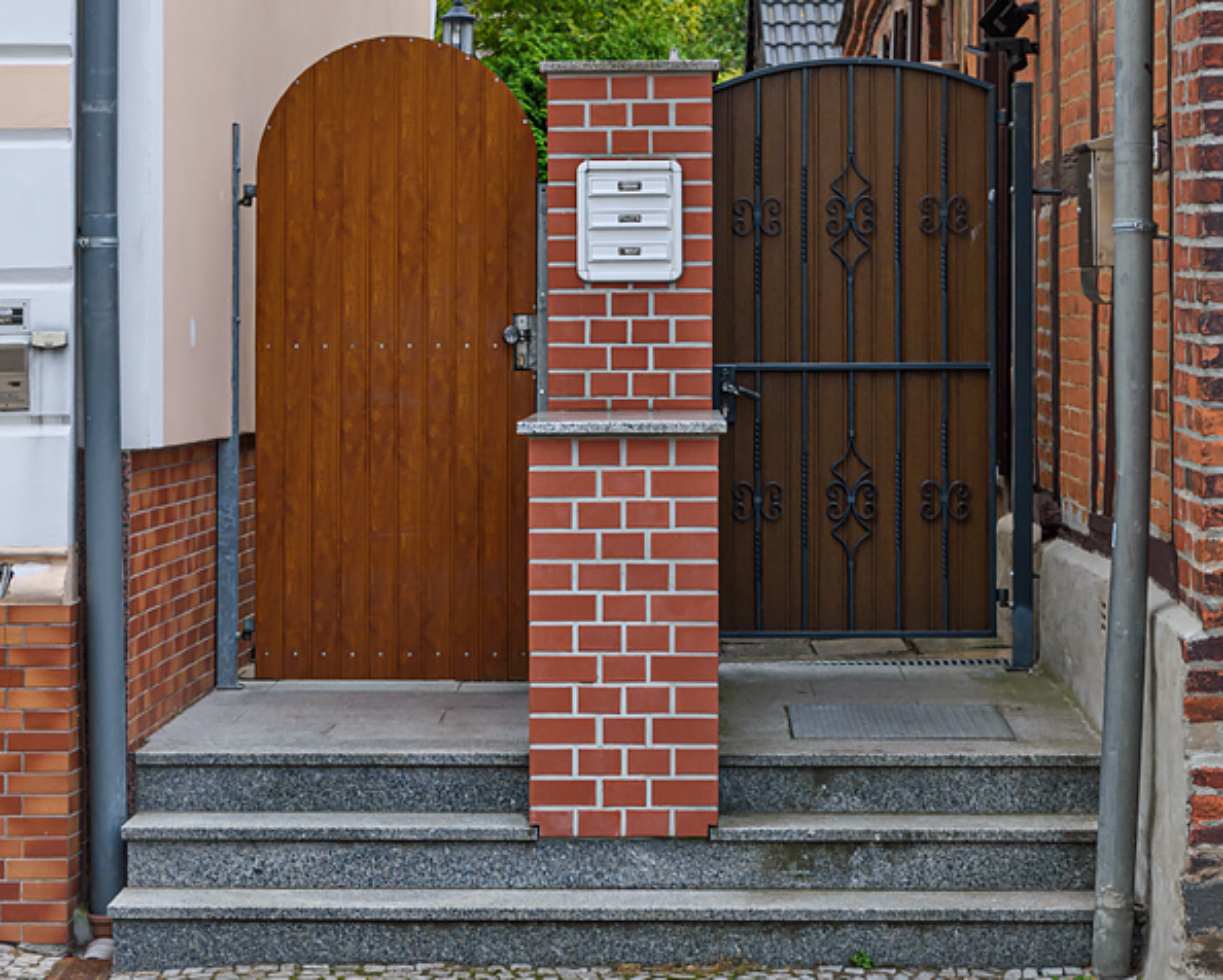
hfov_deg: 23.5
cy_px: 294
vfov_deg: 18.9
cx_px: 607
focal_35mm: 81
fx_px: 2934
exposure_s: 1/320
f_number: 7.1
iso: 200
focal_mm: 38
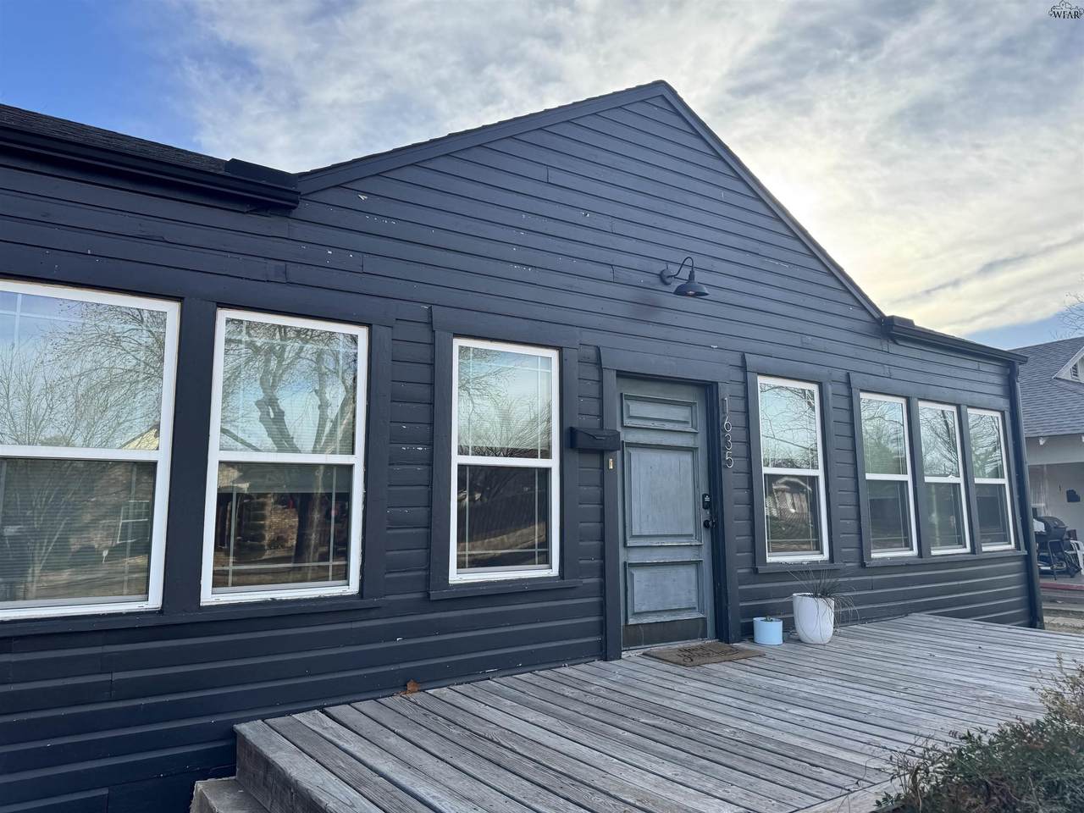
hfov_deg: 71.6
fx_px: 752
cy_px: 406
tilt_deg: +8.3
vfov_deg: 56.8
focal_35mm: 24
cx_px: 542
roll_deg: +0.4
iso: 80
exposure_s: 1/1637
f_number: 1.78
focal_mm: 6.76
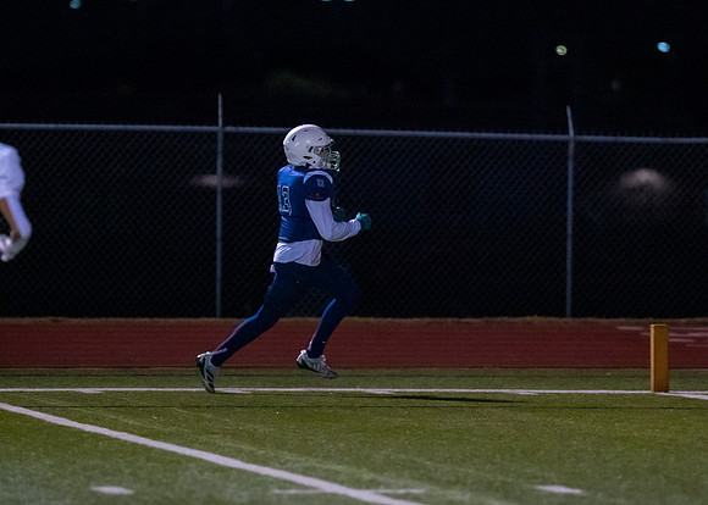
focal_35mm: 406
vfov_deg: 3.5
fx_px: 8158
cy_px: 237
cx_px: 360
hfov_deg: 5.0
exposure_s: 1/1250
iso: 5000
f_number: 2.8
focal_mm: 200
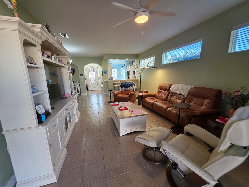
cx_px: 124
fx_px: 94
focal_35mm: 13
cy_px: 94
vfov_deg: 89.9
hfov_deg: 106.2
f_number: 1.9
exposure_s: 1/120
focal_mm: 2.2
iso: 125
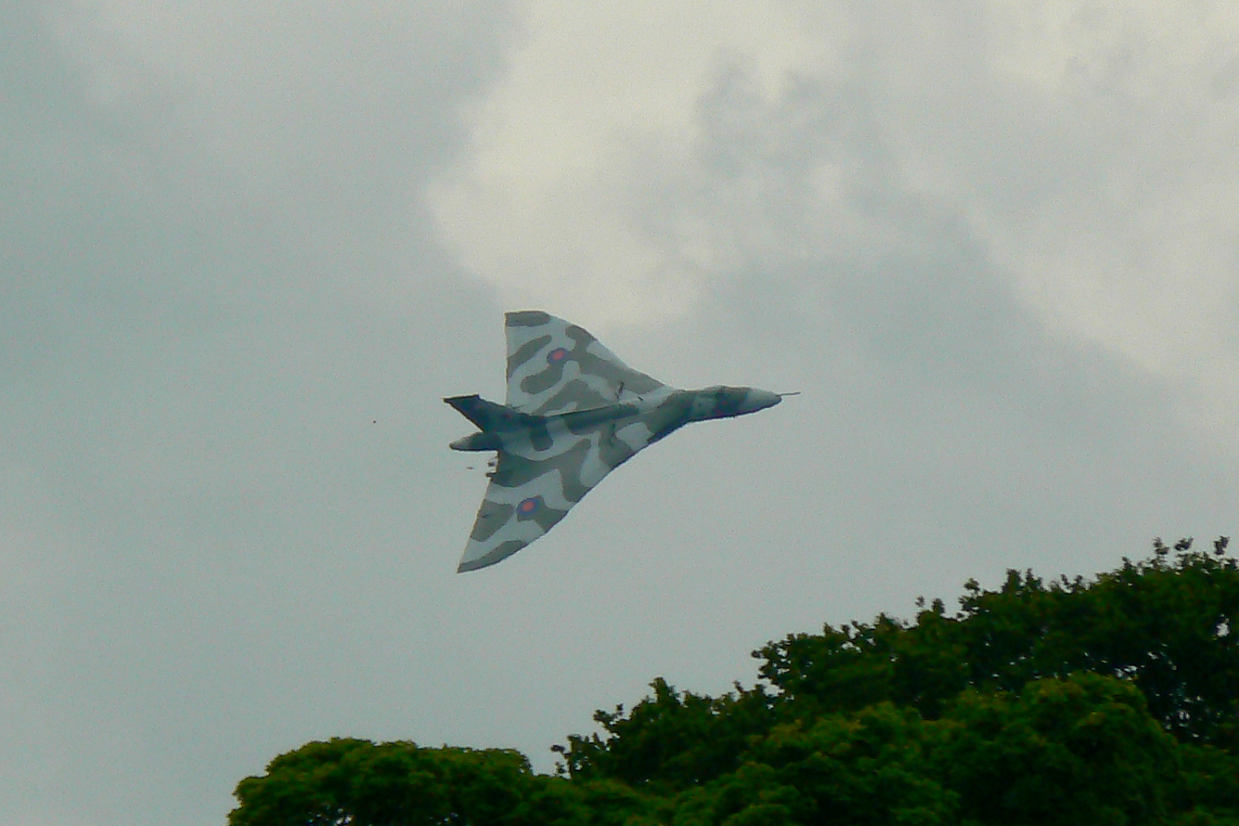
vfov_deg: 2.5
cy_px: 448
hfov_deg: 3.8
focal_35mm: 549
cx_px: 620
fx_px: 18889
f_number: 7.1
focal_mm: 72
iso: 80
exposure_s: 1/400
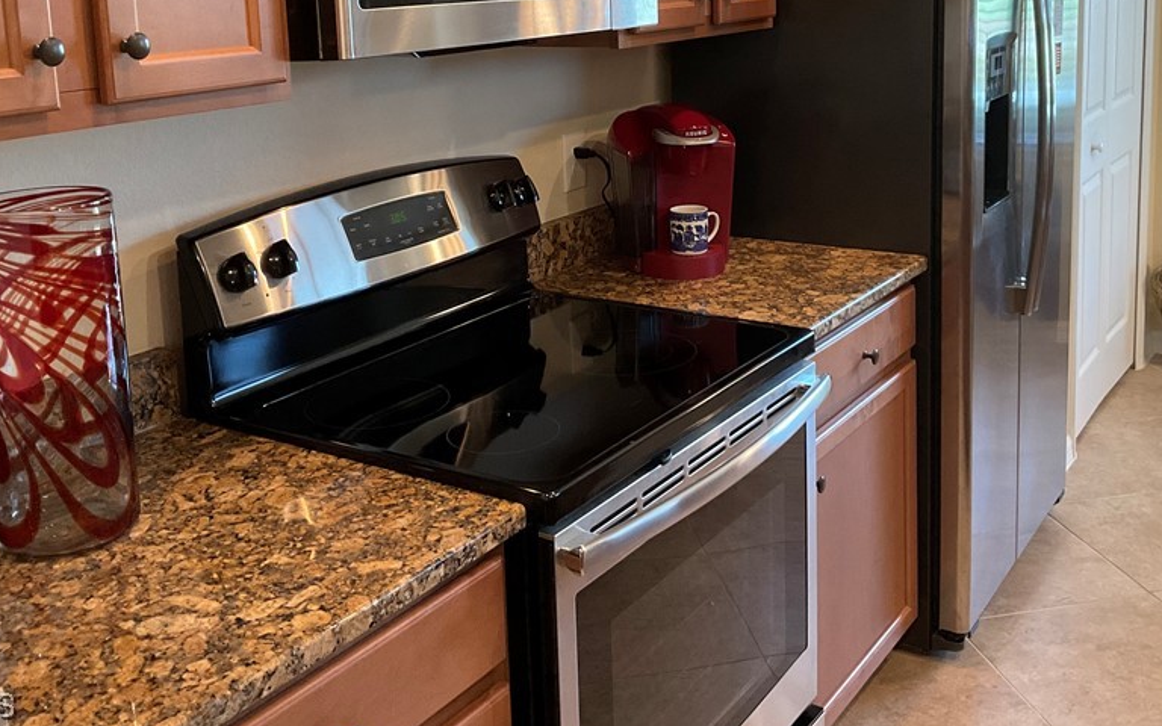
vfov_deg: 30.6
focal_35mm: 41
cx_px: 605
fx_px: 1298
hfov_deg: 48.2
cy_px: 159
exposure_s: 1/60
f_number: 1.8
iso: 160
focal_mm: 3
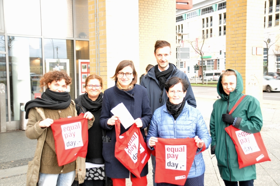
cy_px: 93
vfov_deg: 28.0
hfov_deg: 41.1
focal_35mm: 48
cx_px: 140
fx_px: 373
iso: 200
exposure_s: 1/40
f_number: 4.2
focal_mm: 32
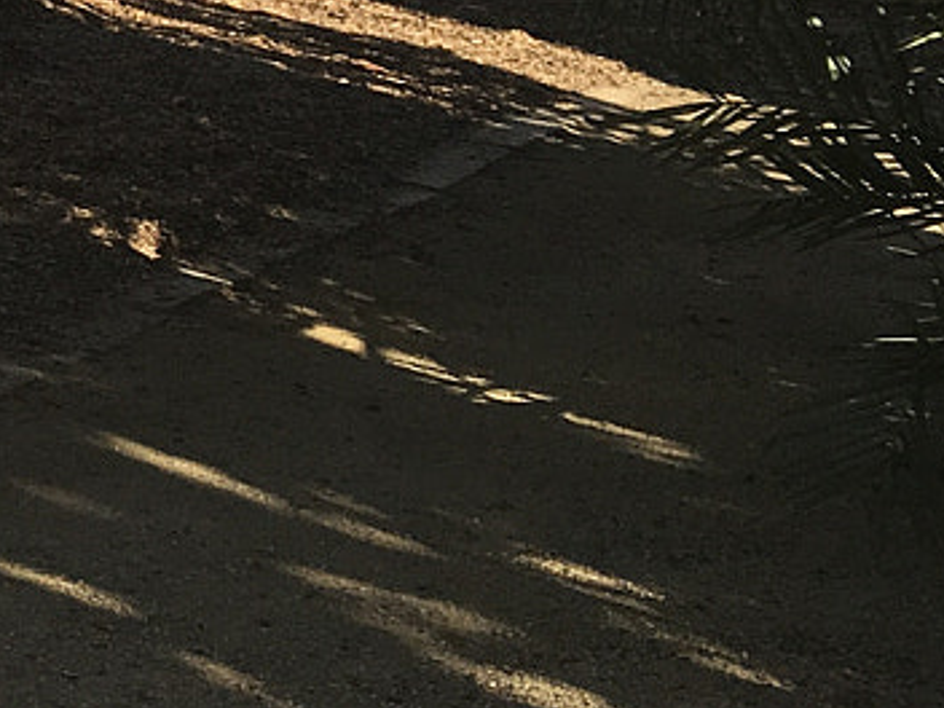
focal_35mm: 132
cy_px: -542
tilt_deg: -2.9
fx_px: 3600
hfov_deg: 12.4
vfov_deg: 10.6
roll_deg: -4.1
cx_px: -1188
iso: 25
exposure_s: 1/793
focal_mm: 4.15
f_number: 2.2
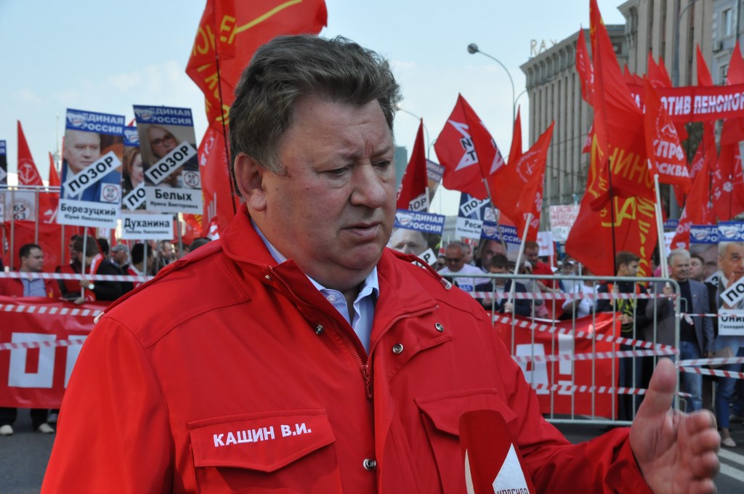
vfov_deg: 17.4
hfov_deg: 26.0
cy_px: 247
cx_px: 372
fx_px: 1610
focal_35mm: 78
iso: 1000
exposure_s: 1/250
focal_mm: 52
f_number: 16
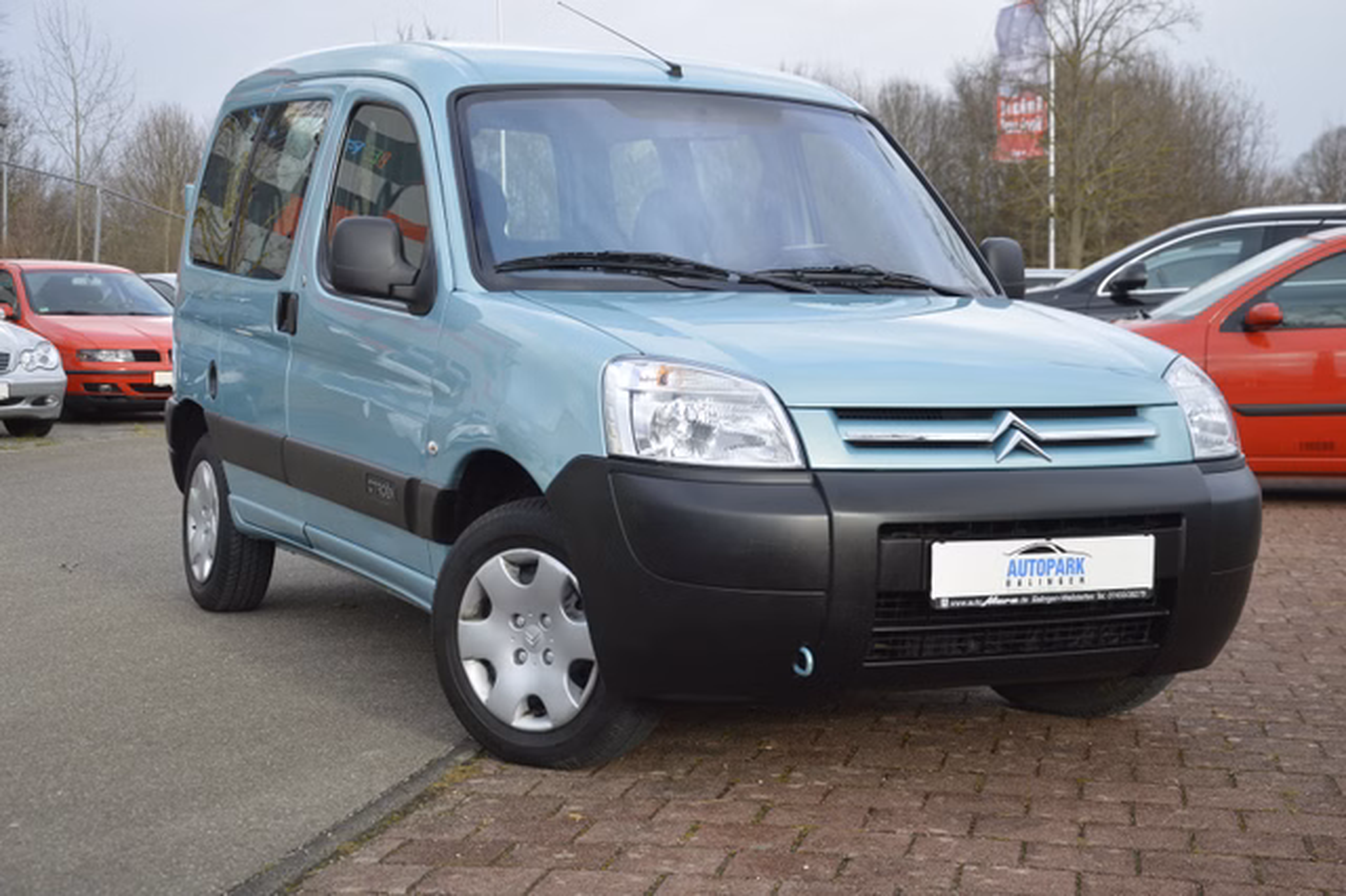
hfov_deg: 33.4
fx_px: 2242
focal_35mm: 60
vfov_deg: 22.6
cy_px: 448
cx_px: 673
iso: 125
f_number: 5.6
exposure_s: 1/125
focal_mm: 40
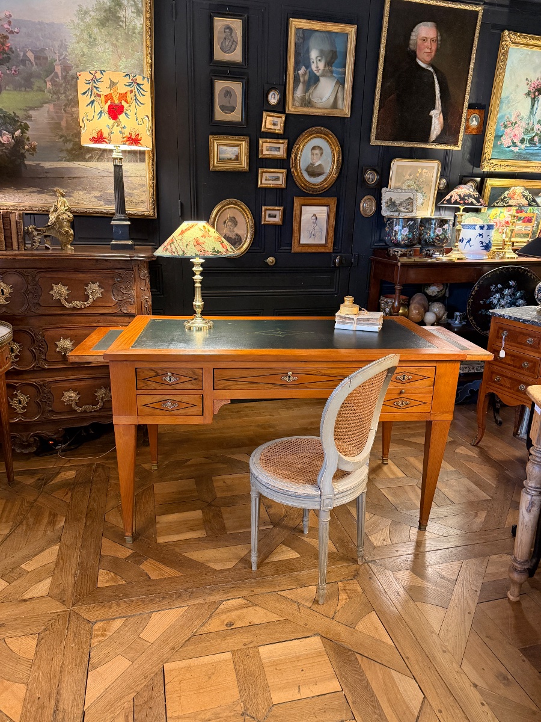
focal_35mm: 24
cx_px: 270
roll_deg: -1.3
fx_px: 500
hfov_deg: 56.8
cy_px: 361
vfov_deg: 71.6
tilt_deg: -16.7
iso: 800
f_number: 1.78
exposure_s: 1/50
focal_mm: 6.76
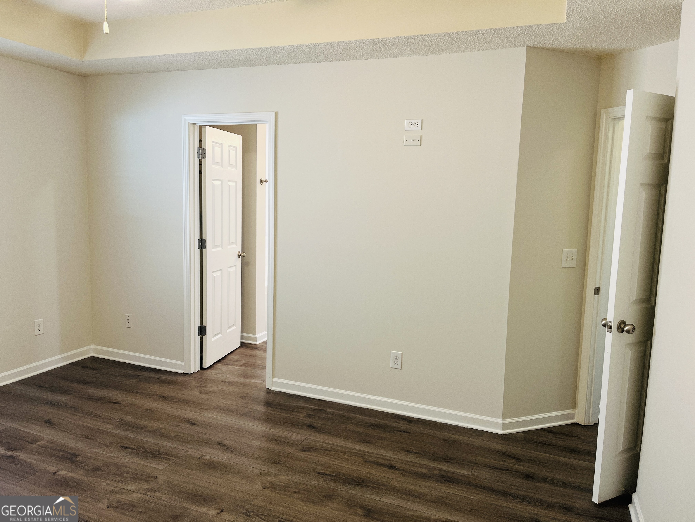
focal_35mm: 26
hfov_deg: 67.3
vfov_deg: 53.1
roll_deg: -0.8
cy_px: 261
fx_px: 522
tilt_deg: -7.2
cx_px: 348
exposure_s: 1/60
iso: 64
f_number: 1.6
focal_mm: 5.1
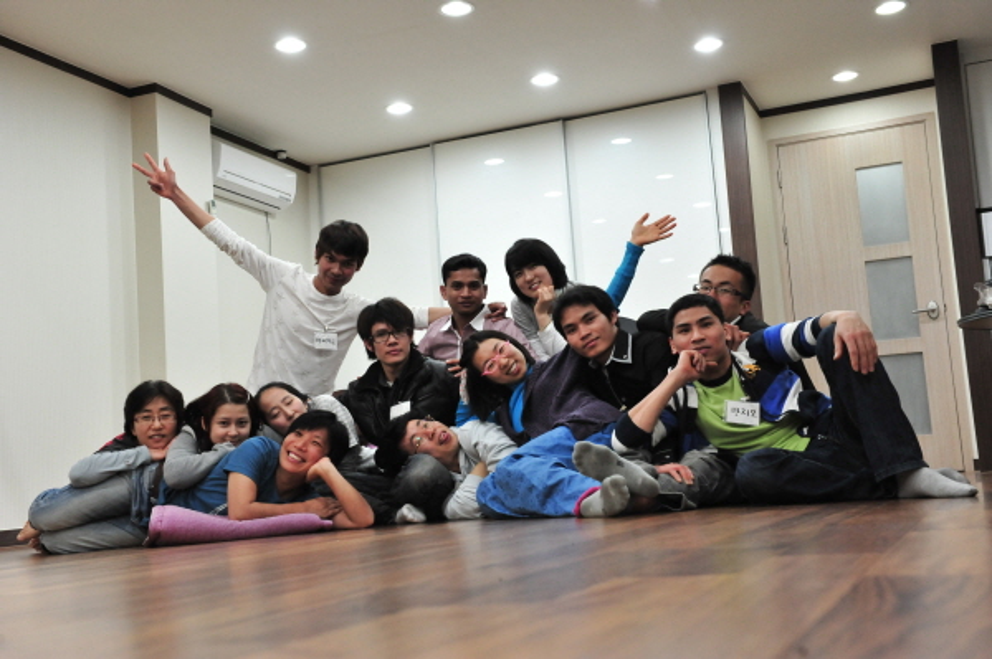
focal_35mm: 45
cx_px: 496
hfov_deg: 43.6
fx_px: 1239
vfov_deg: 29.8
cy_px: 330
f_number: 6.3
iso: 3200
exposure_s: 1/60
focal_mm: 45
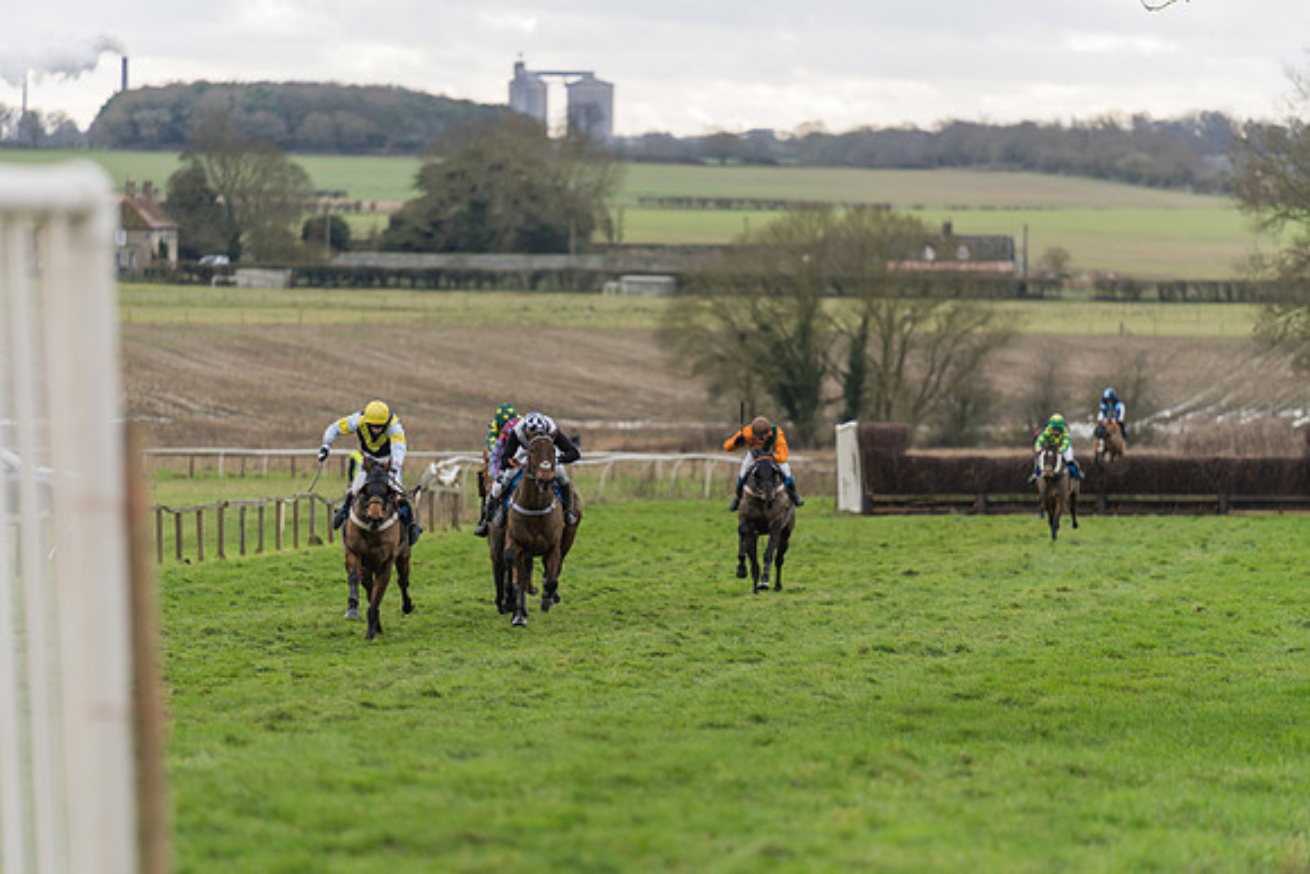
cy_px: 431
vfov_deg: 6.1
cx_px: 584
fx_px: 8172
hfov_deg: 9.2
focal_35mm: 225
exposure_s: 1/1000
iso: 400
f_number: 2.8
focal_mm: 200
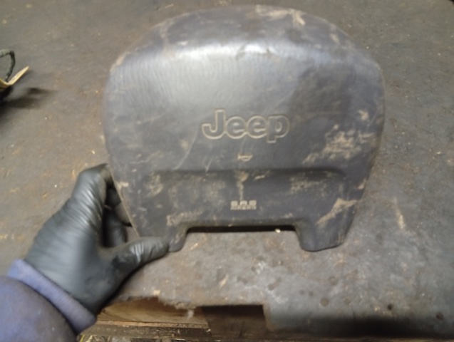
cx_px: 227
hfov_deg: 67.2
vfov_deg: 53.2
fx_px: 342
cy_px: 171
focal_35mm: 26
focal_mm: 3.96
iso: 2734
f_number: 1.8
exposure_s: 1/16.7
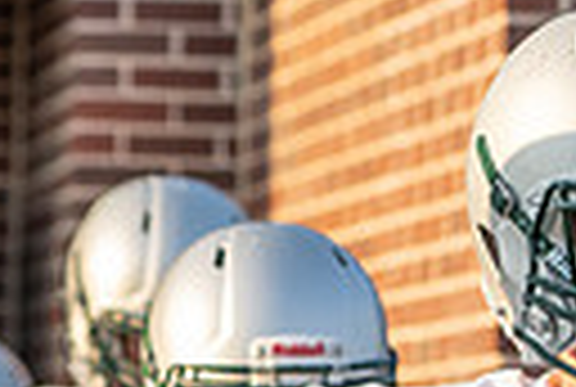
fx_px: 7249
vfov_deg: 3.0
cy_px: 731
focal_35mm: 452
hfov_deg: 4.5
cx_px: -378
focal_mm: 100
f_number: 4.5
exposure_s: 1/1000
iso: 640
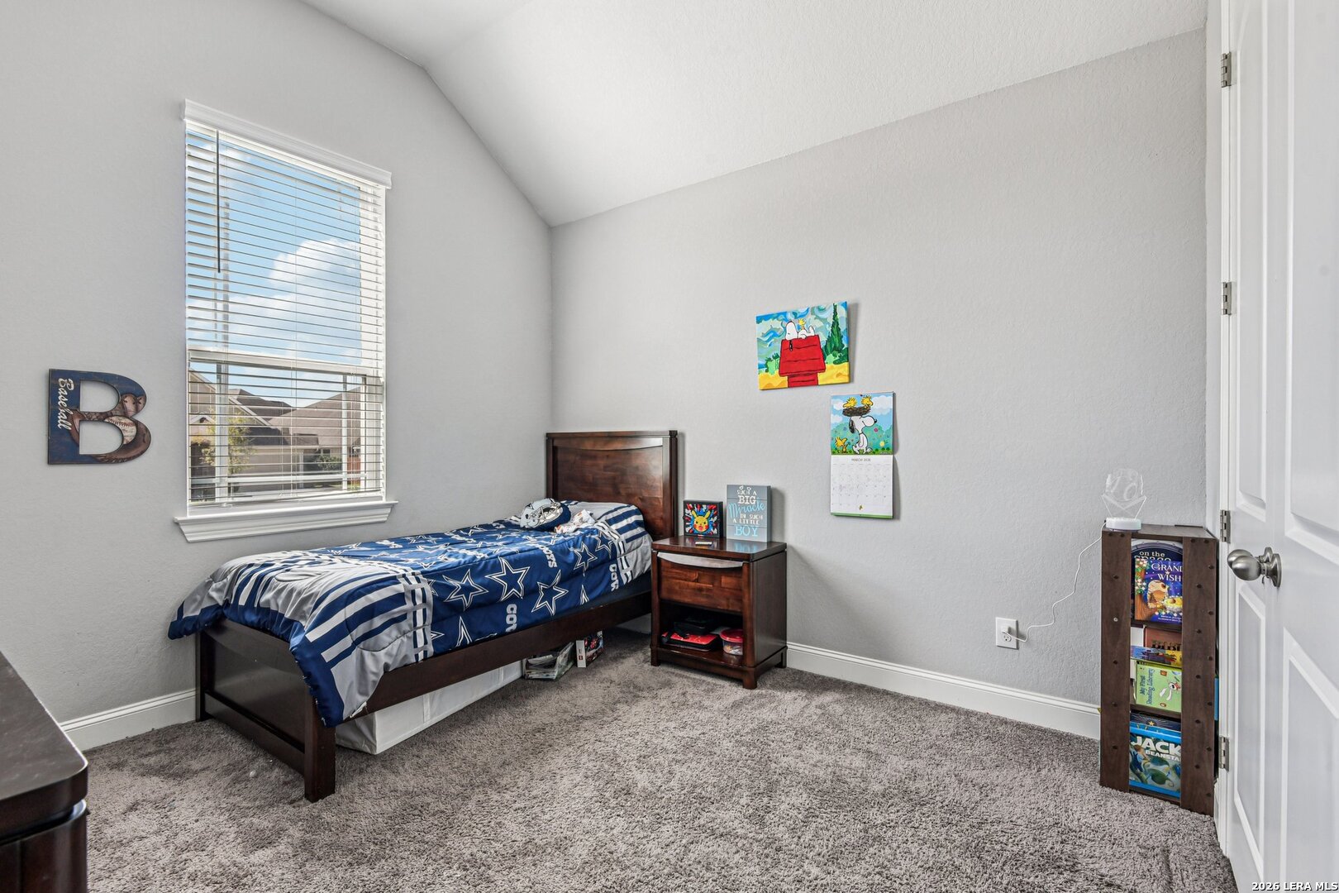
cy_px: 446
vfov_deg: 73.7
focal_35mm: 16
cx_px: 670
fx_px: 595
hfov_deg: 96.7
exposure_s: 1/15
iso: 560
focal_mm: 16
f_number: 8
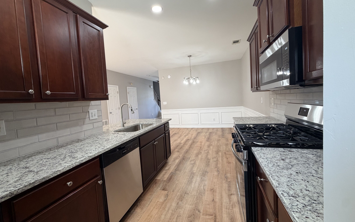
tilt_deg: -2.6
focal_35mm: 15
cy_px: 107
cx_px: 177
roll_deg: +3.9
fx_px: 145
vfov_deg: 74.8
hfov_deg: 101.5
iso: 200
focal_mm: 2.22
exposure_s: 1/120
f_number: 2.2
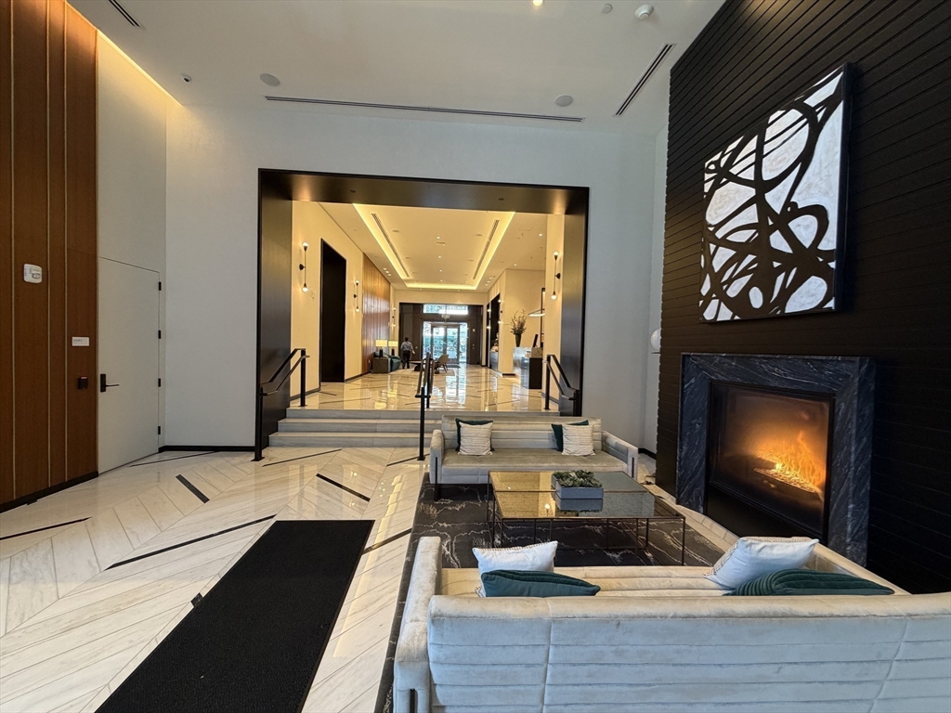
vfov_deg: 85.7
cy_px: 356
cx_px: 476
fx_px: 385
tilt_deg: -1.3
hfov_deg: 102.1
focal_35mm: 14
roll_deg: -1.7
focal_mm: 2.22
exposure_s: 1/60
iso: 250
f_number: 2.2
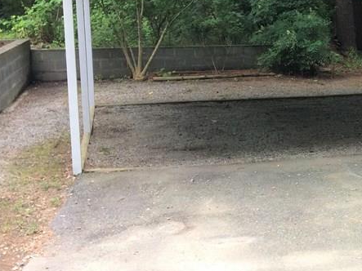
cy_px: 93
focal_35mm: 67
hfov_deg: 26.3
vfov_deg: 21.8
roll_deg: -2.6
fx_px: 700
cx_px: 414
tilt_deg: -10.0
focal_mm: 4.15
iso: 64
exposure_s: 1/30
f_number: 2.2
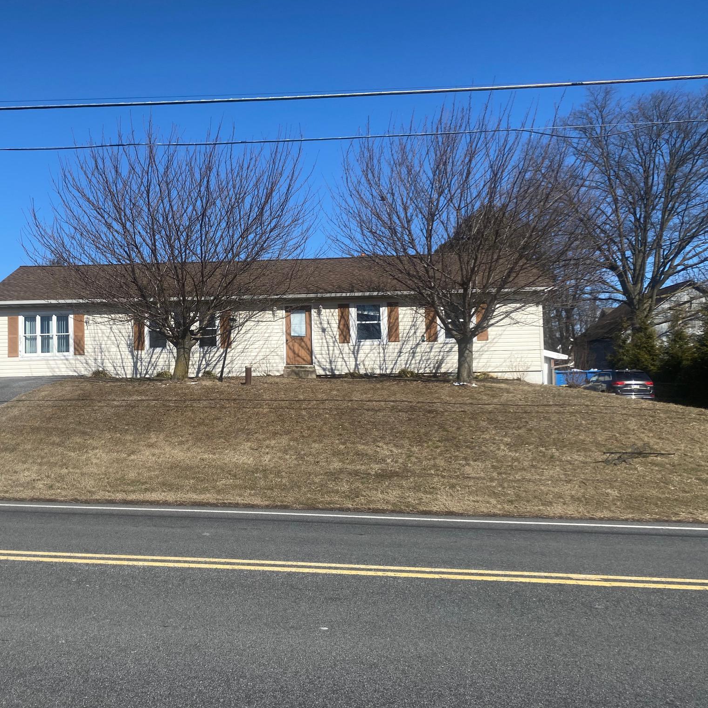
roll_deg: +1.3
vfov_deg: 52.5
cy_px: 354
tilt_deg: +3.4
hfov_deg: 51.7
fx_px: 717
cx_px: 246
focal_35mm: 31
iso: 32
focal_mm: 4.25
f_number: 1.8
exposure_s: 1/3125
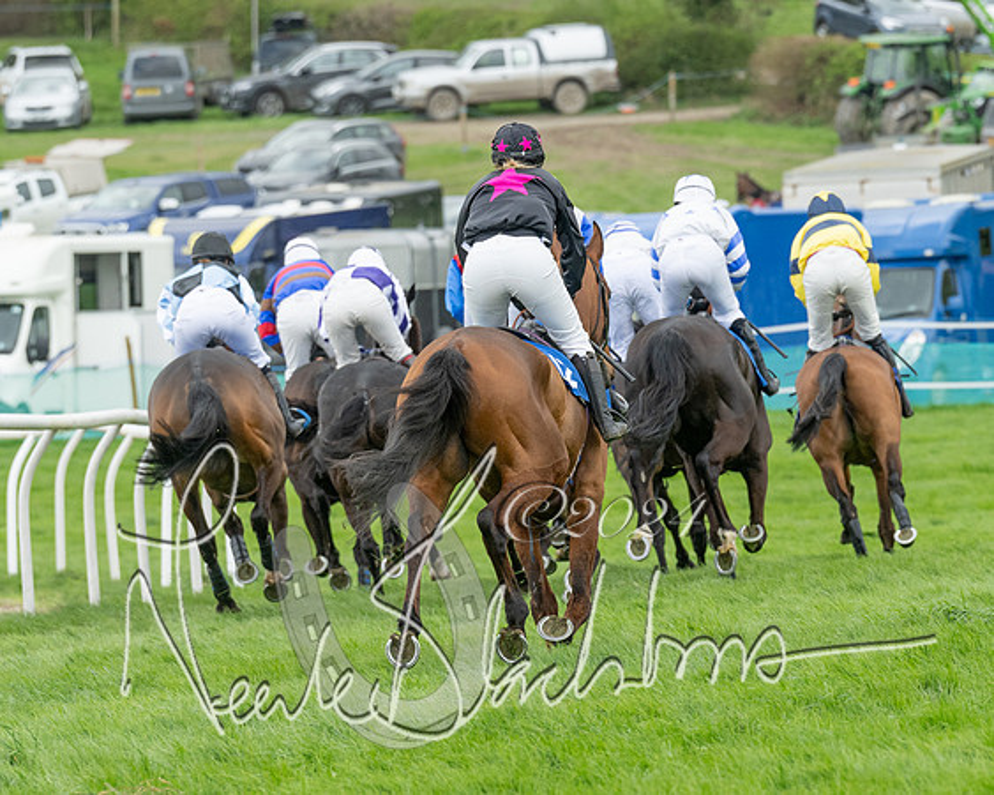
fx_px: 11878
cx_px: 497
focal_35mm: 404
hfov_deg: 4.8
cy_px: 435
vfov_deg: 3.8
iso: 400
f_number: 5
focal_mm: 200
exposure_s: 1/1000
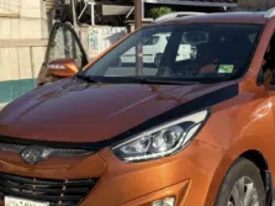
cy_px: 86
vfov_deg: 21.3
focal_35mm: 69
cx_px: 210
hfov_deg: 27.7
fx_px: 548
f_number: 1.78
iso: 80
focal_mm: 6.76
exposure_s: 1/3584
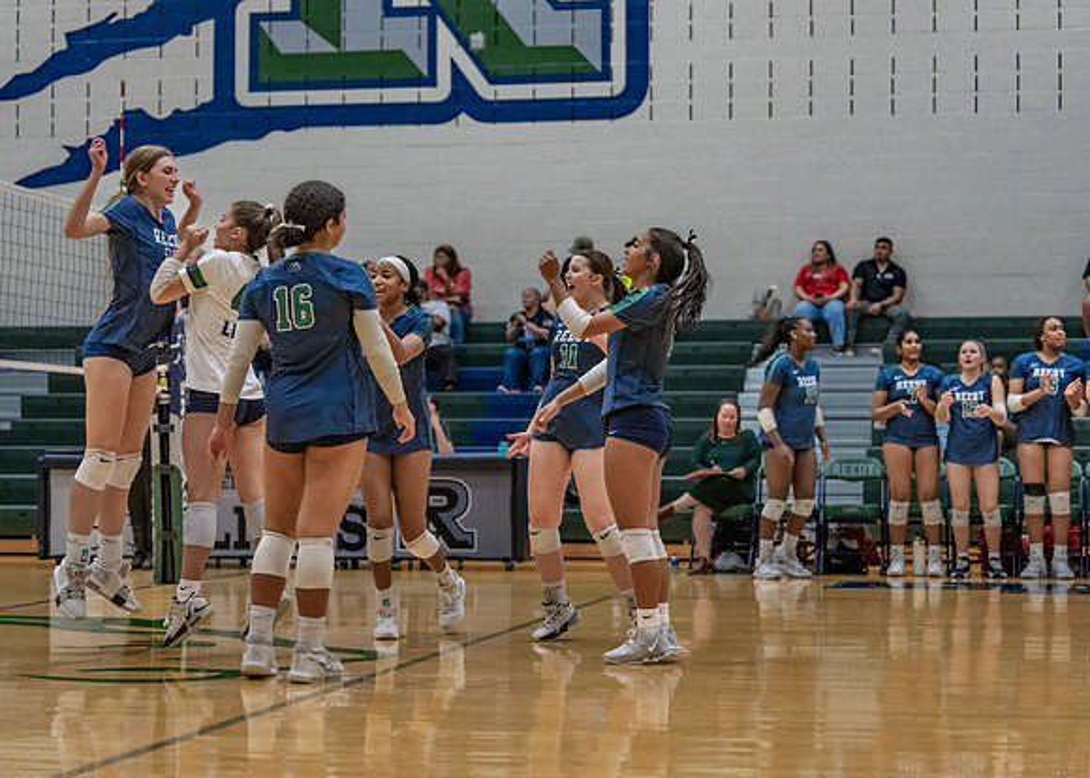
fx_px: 2270
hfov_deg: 27.0
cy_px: 389
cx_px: 545
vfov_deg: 19.4
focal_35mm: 73
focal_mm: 70
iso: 2500
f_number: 2.8
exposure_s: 1/1000
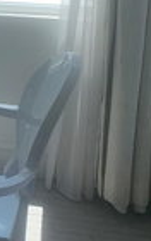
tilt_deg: -9.5
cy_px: -33
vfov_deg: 23.0
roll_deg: +0.3
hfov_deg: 13.9
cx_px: -121
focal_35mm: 84
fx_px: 551
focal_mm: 4.25
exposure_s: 1/1748
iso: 25
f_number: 1.8
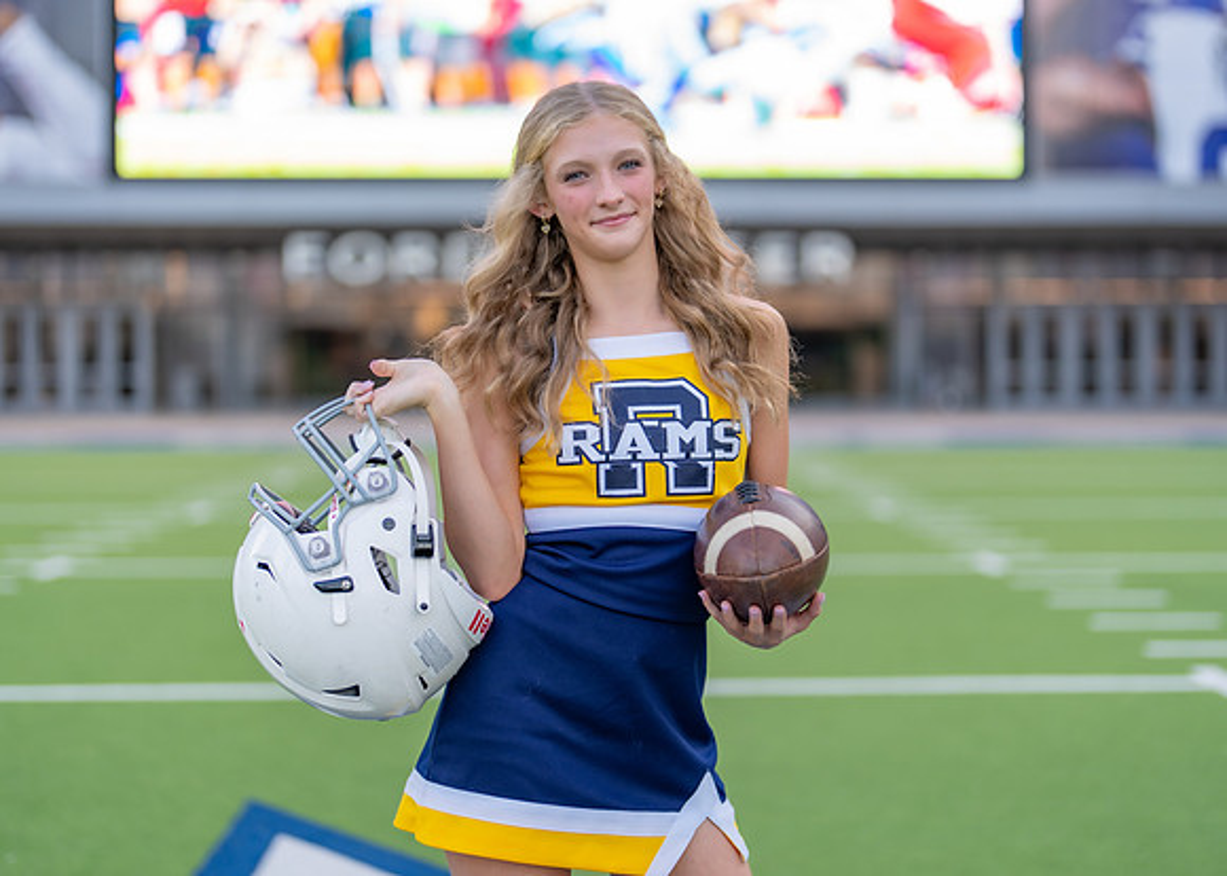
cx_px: 642
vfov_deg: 24.6
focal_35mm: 58
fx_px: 2005
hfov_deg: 34.0
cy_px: 414
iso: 100
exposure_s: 1/500
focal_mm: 50
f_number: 1.2
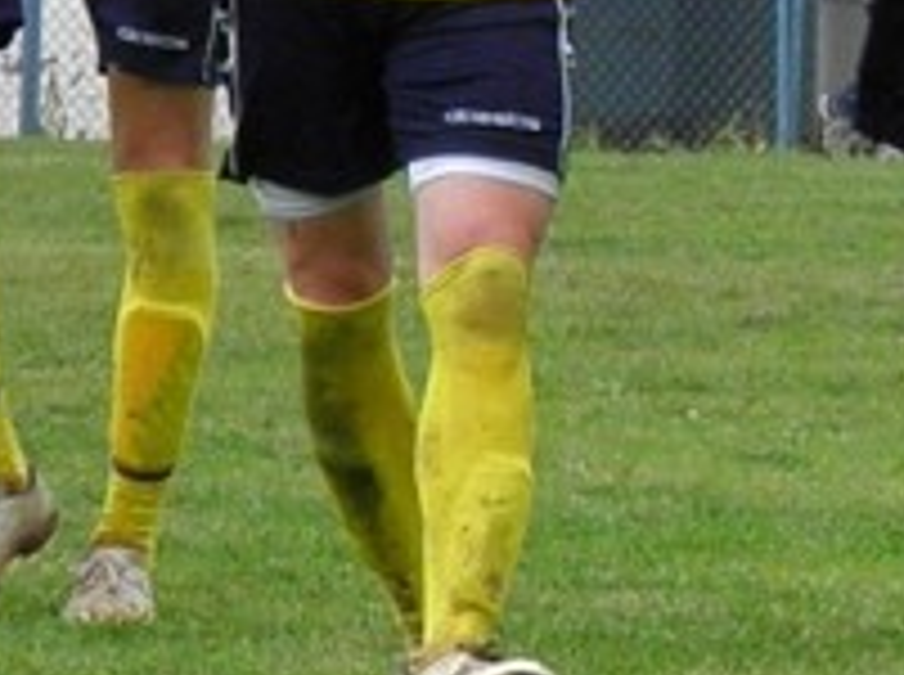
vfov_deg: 1.8
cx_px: 1282
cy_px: -412
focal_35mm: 842
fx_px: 21950
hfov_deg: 2.4
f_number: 5.9
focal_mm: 46
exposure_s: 1/200
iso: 500
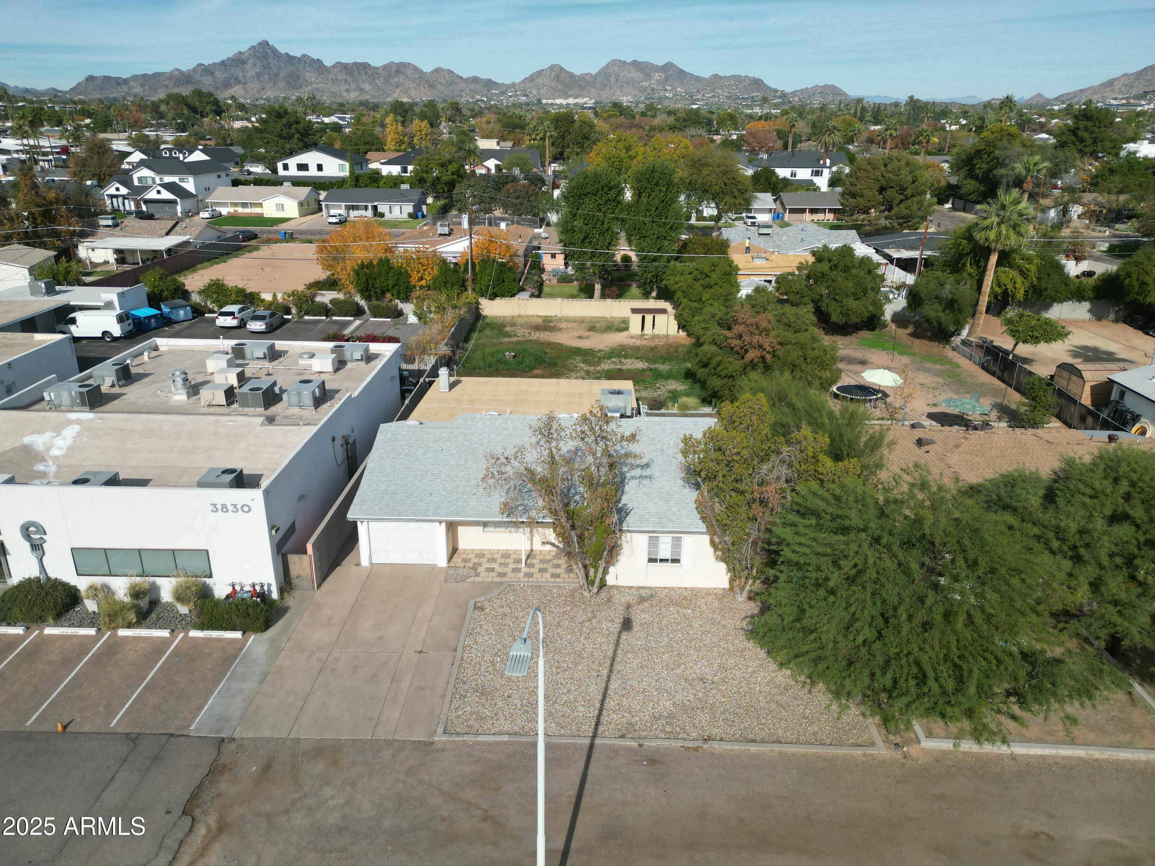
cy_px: 433
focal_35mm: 24
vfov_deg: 56.8
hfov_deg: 71.6
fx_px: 801
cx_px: 578
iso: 130
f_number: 1.7
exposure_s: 1/4000
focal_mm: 6.72
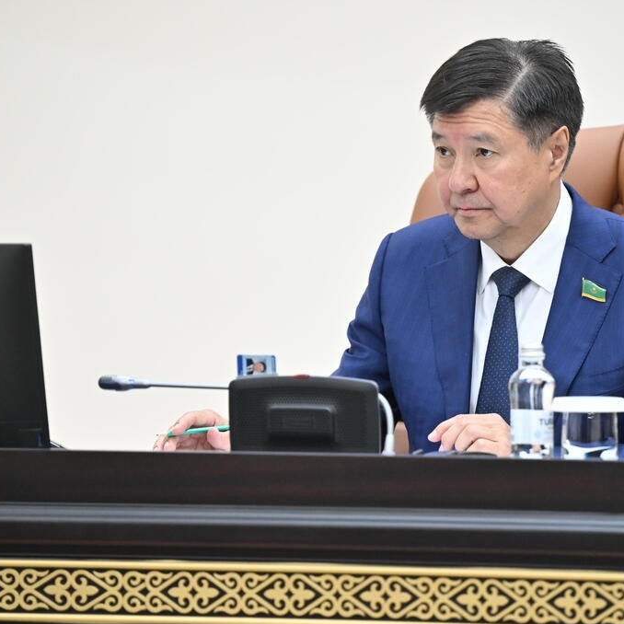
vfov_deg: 5.5
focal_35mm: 317
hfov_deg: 5.5
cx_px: 433
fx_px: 6465
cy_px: 313
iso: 1600
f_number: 2.8
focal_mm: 165
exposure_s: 1/200
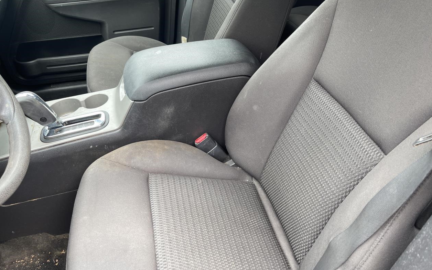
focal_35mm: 27
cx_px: 219
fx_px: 318
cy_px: 107
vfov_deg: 45.8
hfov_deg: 68.4
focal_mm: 5.1
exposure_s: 1/121
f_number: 1.6
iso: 50
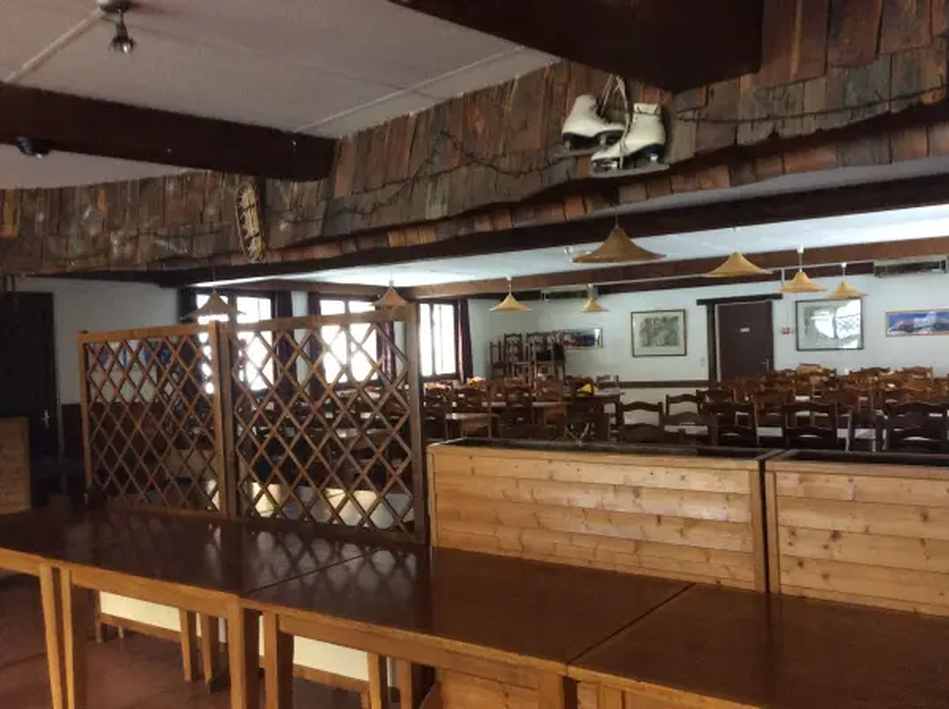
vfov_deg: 44.0
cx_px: 474
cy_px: 354
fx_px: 876
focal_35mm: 32
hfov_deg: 56.9
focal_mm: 3.3
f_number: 2.4
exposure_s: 1/24
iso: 200
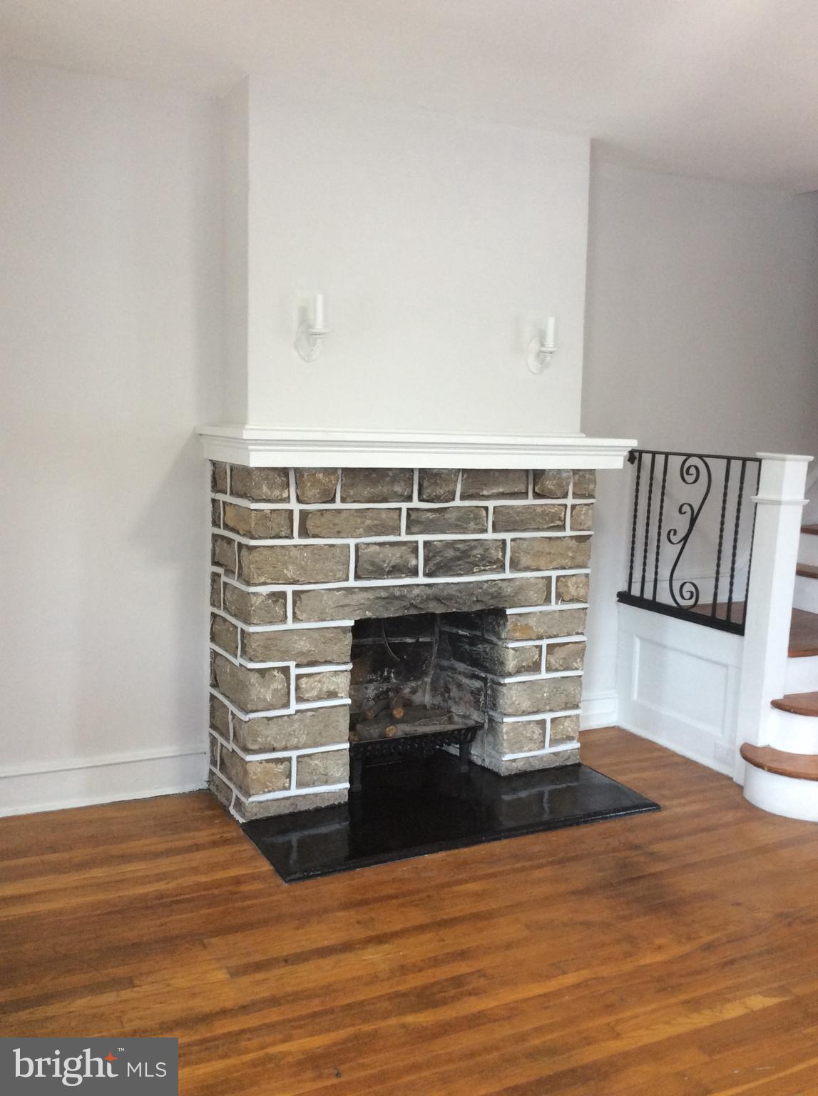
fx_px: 1011
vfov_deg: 56.9
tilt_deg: -5.2
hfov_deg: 44.0
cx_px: 409
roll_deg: -0.6
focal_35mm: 32
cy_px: 548
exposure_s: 1/24
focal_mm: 3.3
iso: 80
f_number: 2.4
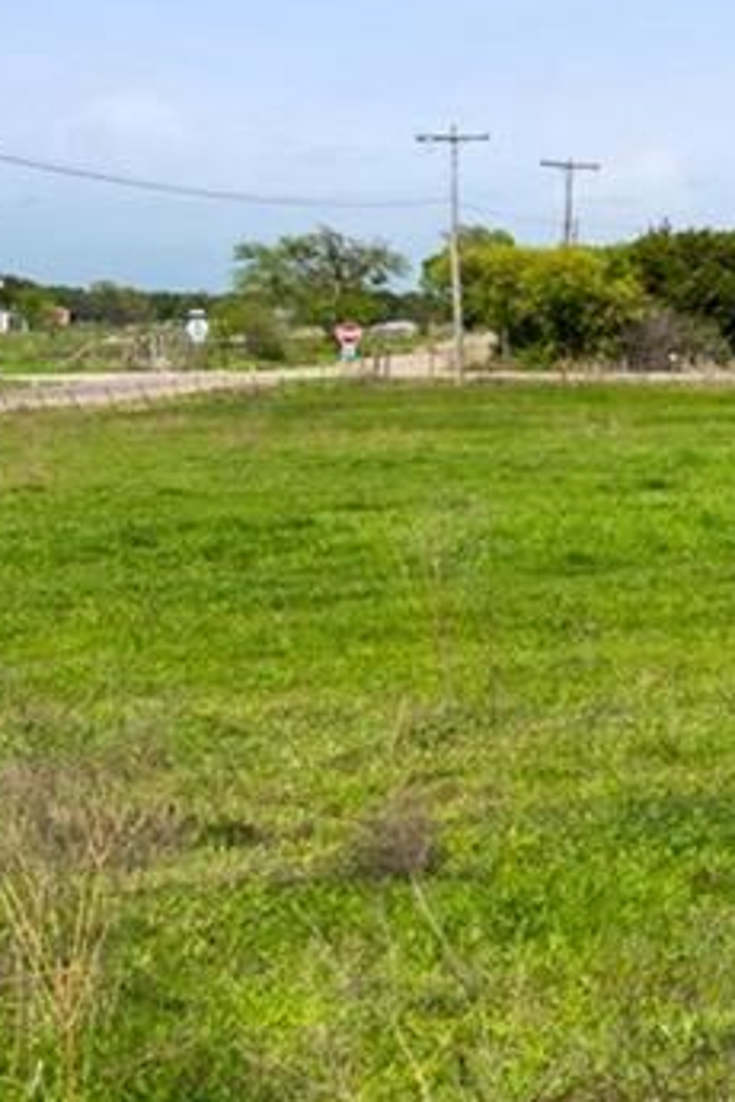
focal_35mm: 95
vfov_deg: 21.2
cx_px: 2100
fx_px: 2909
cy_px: 190
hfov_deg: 10.7
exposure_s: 1/640
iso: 250
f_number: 9
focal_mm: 16
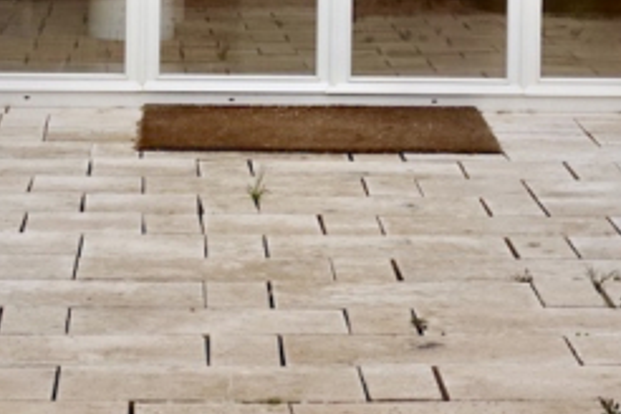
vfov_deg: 7.9
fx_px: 2967
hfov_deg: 11.9
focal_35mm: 172
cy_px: -175
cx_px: 351
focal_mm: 14.9
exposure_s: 1/80
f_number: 4.5
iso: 125
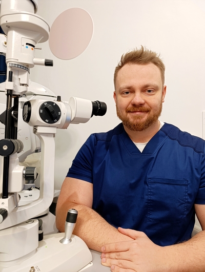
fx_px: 181
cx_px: 102
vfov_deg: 73.8
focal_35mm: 23
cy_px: 136
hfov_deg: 59.0
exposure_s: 1/33.3
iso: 1250
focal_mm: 6.14
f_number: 1.6
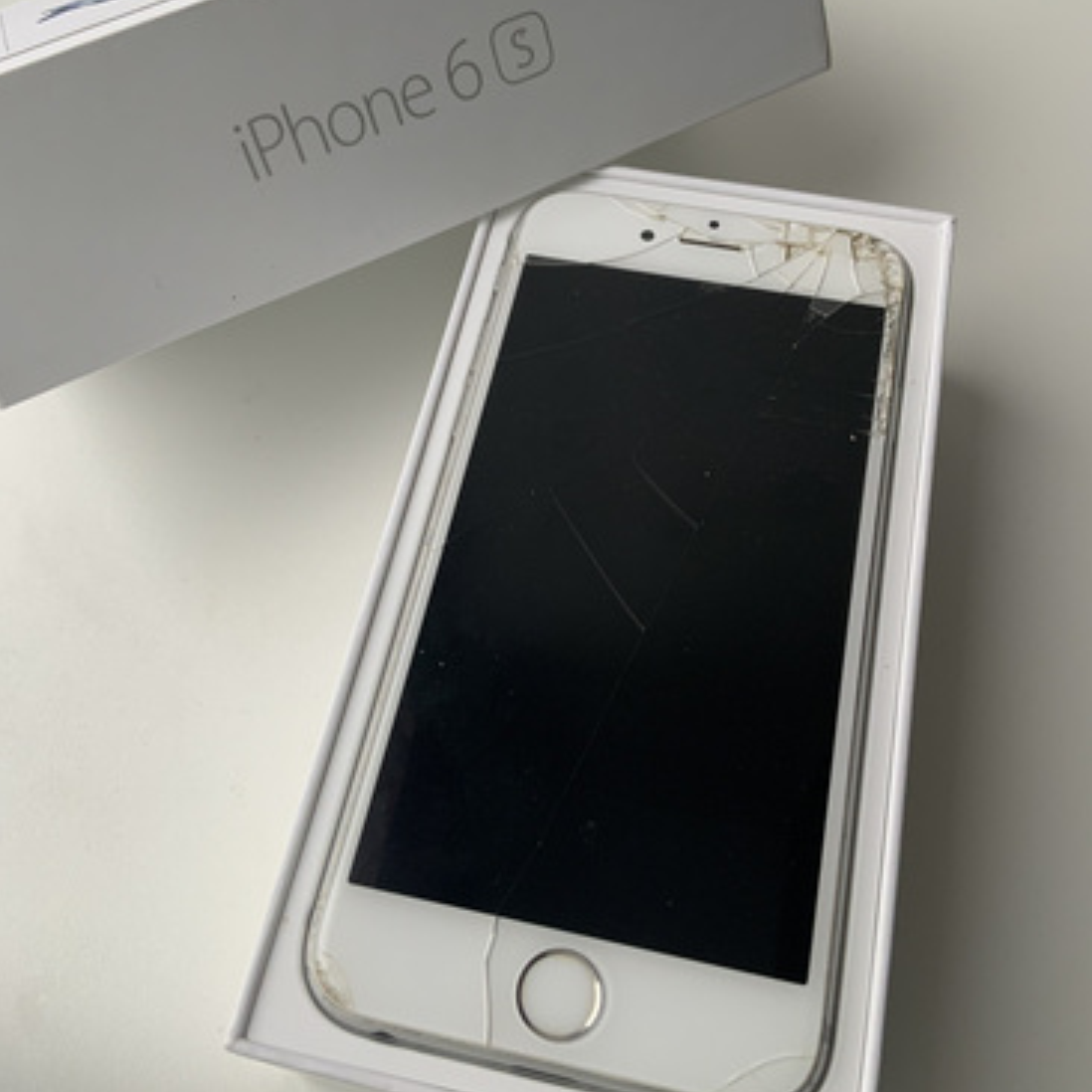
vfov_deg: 47.2
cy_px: 513
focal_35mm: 35
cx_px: 547
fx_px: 1249
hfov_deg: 47.2
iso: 64
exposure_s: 1/120
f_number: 1.8
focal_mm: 3
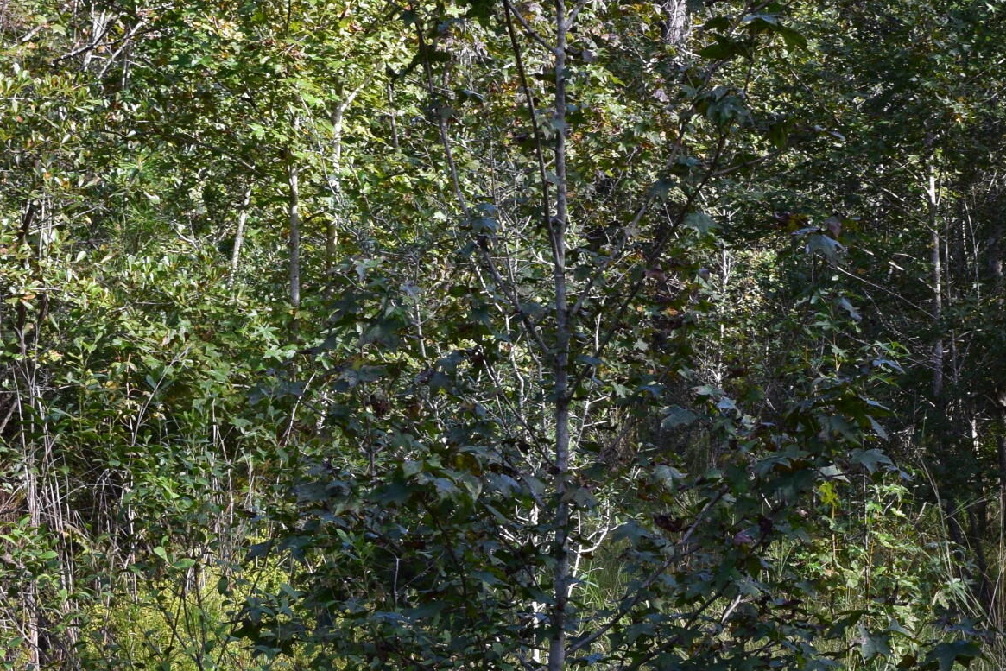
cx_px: 794
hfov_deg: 19.4
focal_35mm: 104
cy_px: 423
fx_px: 2914
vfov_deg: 13.1
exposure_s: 1/160
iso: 400
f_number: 9
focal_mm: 27
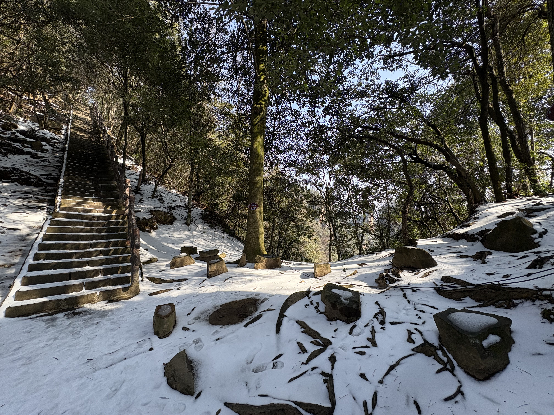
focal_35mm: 14
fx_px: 224
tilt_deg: +1.7
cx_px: 277
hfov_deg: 102.1
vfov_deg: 85.7
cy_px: 208
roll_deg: +0.0
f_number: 2.2
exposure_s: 1/357
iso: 64
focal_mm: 2.22
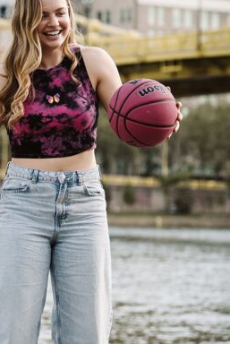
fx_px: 1988
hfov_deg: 6.6
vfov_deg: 9.9
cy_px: 132
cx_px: -20
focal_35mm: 208
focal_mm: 78
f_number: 3.2
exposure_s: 1/2500
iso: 320
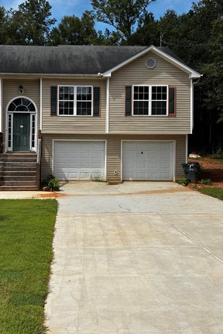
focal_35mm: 37
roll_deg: -0.4
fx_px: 344
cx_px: 70
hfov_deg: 35.5
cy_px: 142
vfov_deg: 51.7
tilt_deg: -0.9
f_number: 1.6
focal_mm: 5.96
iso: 50
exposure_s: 1/3311
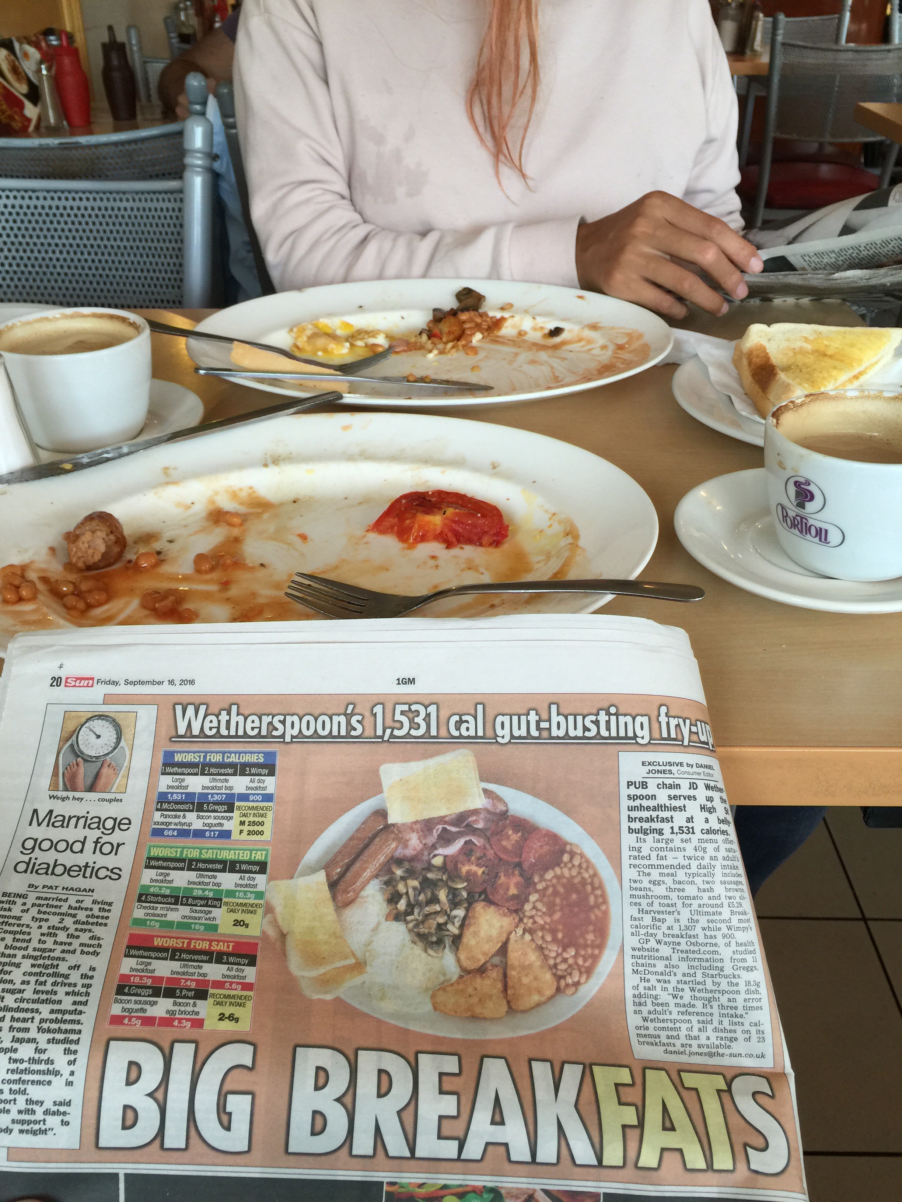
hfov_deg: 48.2
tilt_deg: -32.3
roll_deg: -0.5
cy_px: 601
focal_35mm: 29
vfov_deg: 61.7
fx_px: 1008
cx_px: 451
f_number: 2.2
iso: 32
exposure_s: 1/33
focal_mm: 4.15
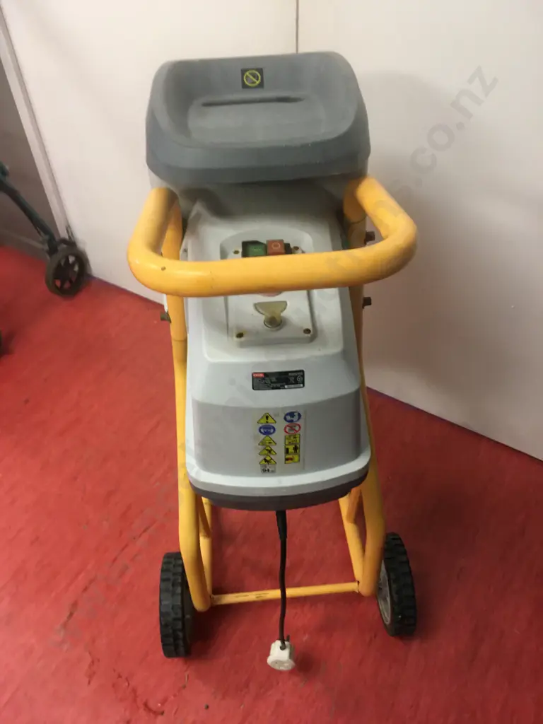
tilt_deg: -46.5
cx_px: 272
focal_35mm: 29
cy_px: 362
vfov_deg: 61.7
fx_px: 607
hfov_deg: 48.2
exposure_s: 1/17
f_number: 2.2
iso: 100
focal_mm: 4.15
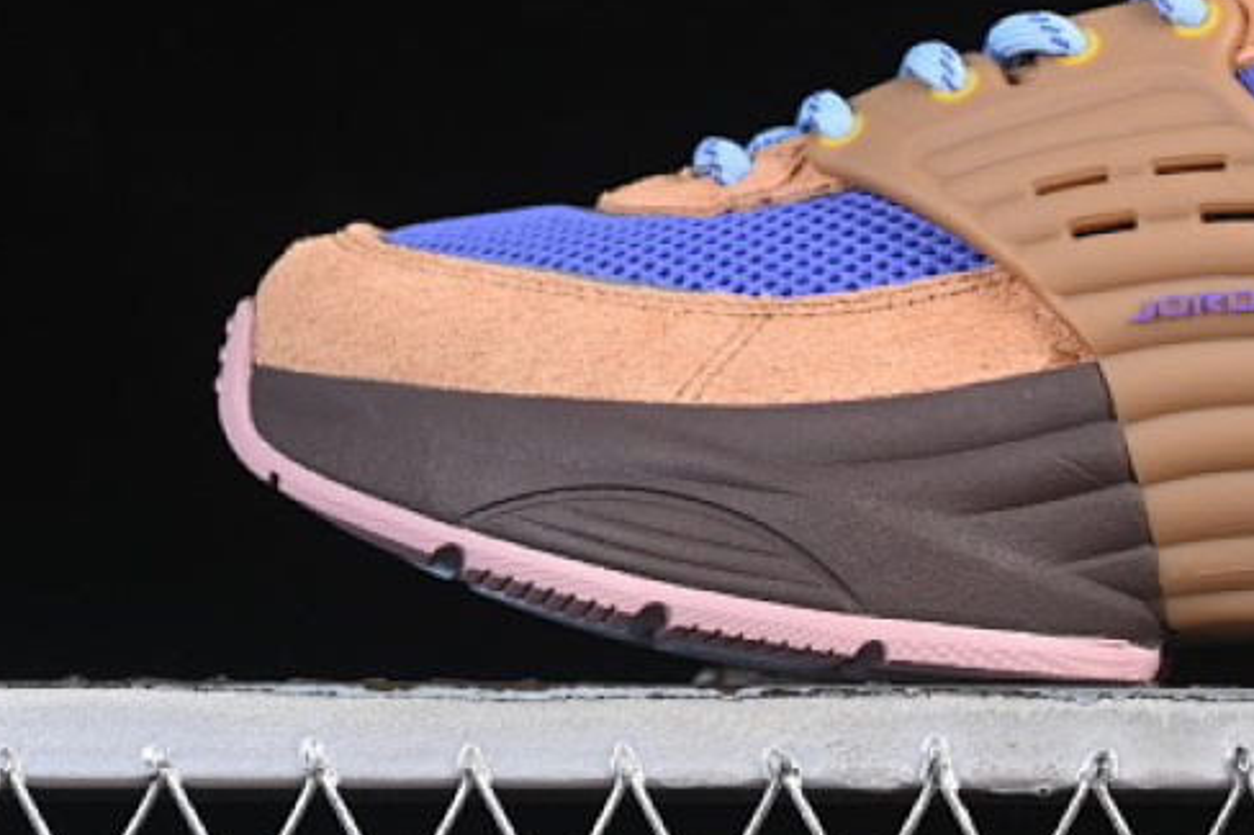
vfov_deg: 8.2
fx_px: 5780
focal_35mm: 166
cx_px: 1149
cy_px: 110
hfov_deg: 12.3
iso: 160
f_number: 6.3
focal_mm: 50
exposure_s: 1/60
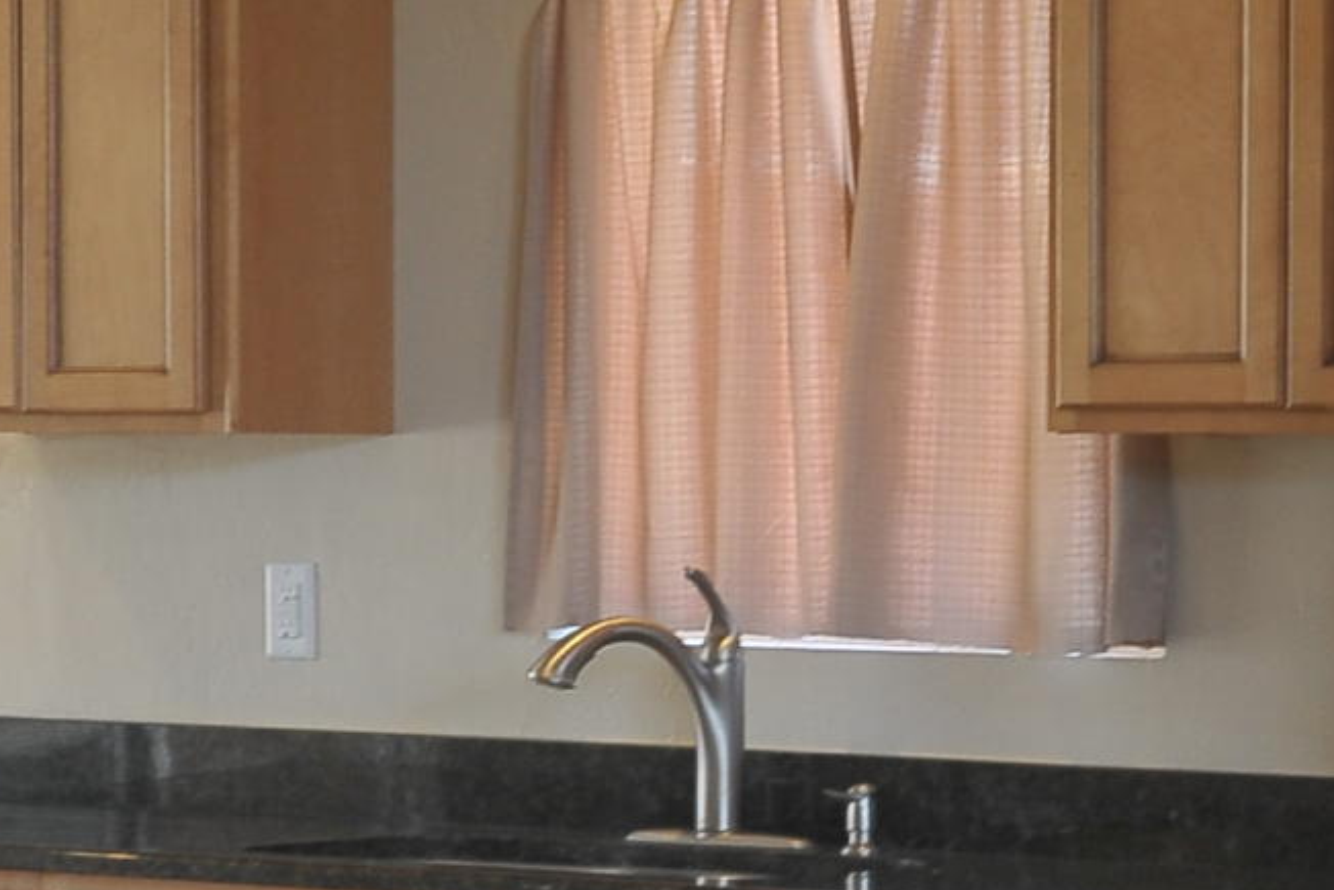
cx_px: 1138
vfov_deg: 8.5
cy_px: 992
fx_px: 5967
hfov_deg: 12.7
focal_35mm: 161
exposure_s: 1/30
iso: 640
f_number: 8
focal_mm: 35
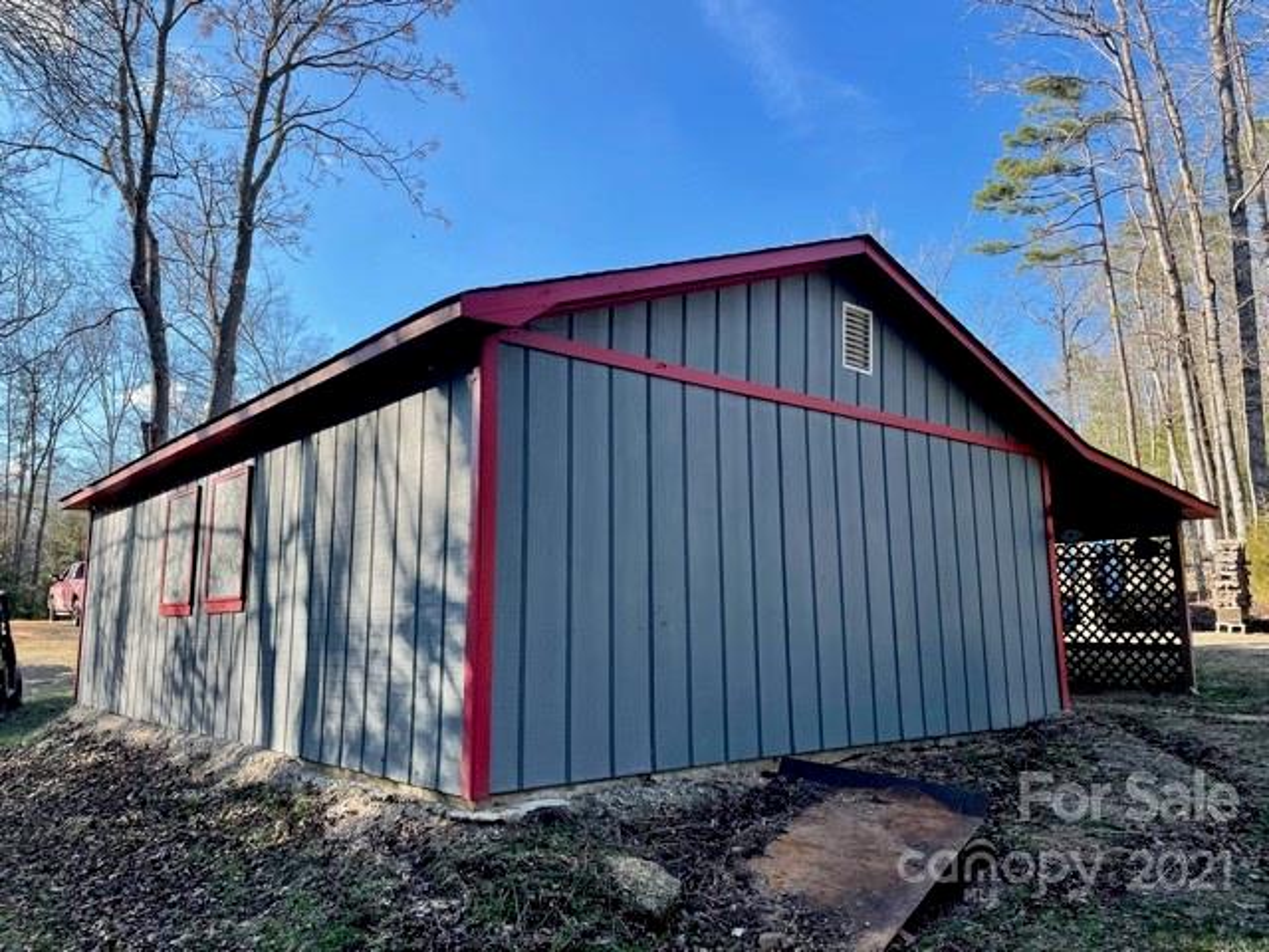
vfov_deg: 53.1
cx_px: 634
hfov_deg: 67.3
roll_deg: +0.9
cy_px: 476
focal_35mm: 26
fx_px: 953
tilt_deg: +9.7
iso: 32
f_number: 1.6
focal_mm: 4.2
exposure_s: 1/1114
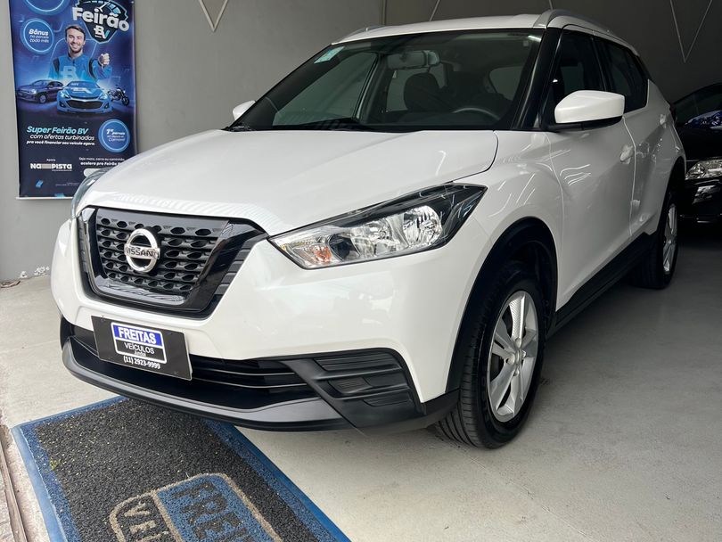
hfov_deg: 67.3
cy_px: 271
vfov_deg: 53.1
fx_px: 542
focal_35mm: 26
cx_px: 361
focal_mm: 5.7
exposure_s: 1/611
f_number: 1.5
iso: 50
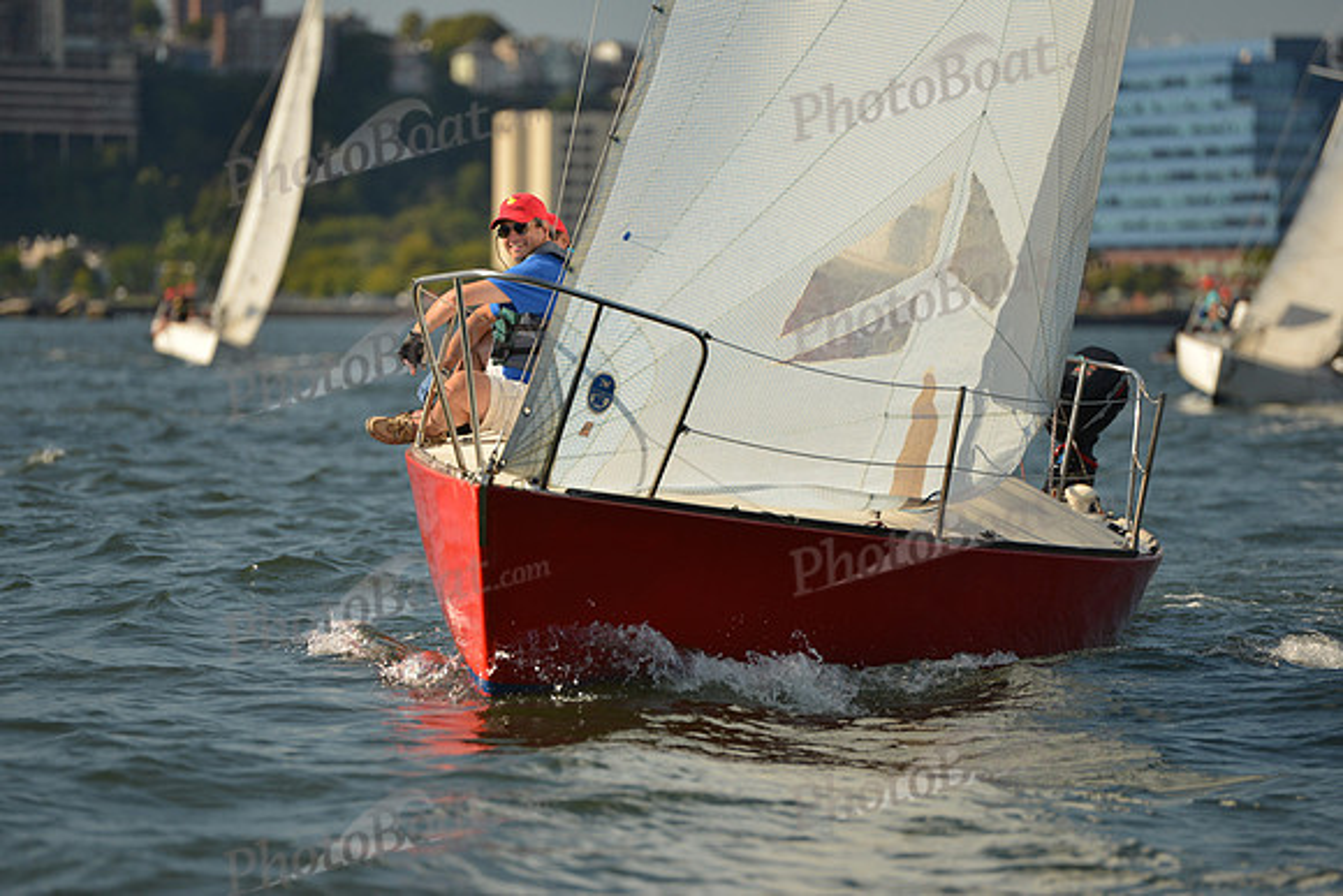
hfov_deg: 10.3
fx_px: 7463
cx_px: 672
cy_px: 448
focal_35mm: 200
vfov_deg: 6.9
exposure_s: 1/1250
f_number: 4
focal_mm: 200
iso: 320
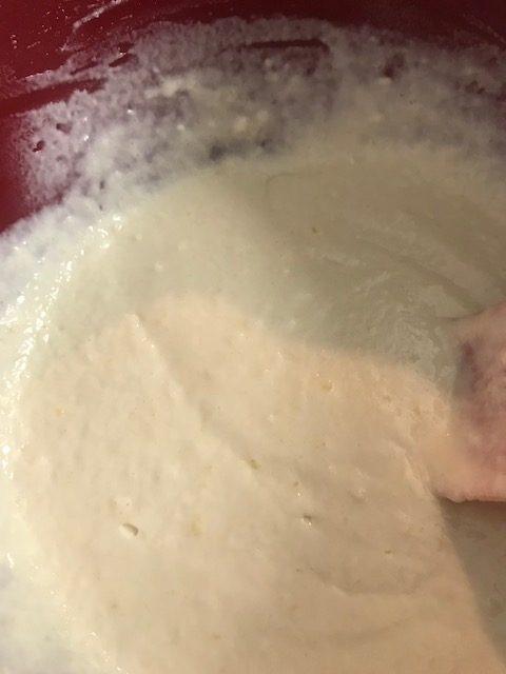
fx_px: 546
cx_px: 253
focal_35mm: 28
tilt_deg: -64.5
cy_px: 337
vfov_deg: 63.4
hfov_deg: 49.7
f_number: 1.8
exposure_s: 1/17
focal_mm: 3.99
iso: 40
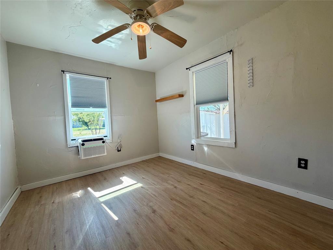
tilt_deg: -1.9
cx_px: 166
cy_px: 125
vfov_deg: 85.7
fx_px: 135
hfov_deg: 102.1
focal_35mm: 14
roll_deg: +3.5
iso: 64
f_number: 2.2
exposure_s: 1/120
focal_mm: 2.22
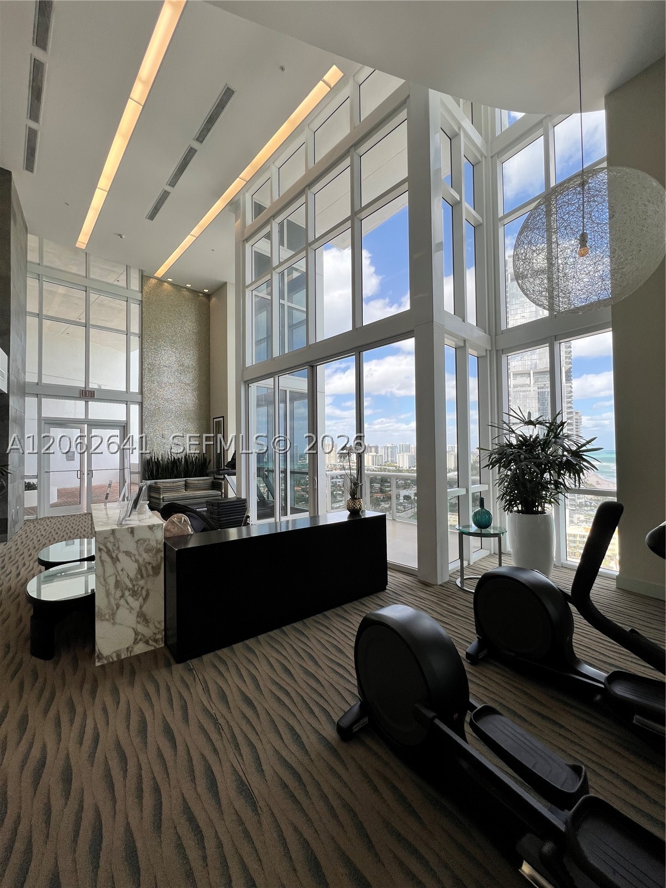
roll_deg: +0.2
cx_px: 333
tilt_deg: +2.2
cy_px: 444
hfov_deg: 89.9
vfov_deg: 106.2
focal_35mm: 13
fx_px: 333
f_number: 1.8
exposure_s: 1/313
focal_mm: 1.57
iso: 32
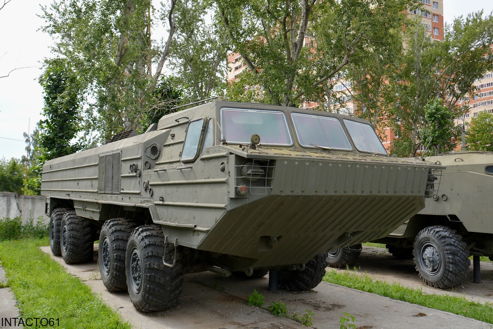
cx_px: 246
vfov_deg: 39.9
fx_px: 452
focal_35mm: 33
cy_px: 164
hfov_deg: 57.2
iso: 200
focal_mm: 22
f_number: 8
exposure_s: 1/250
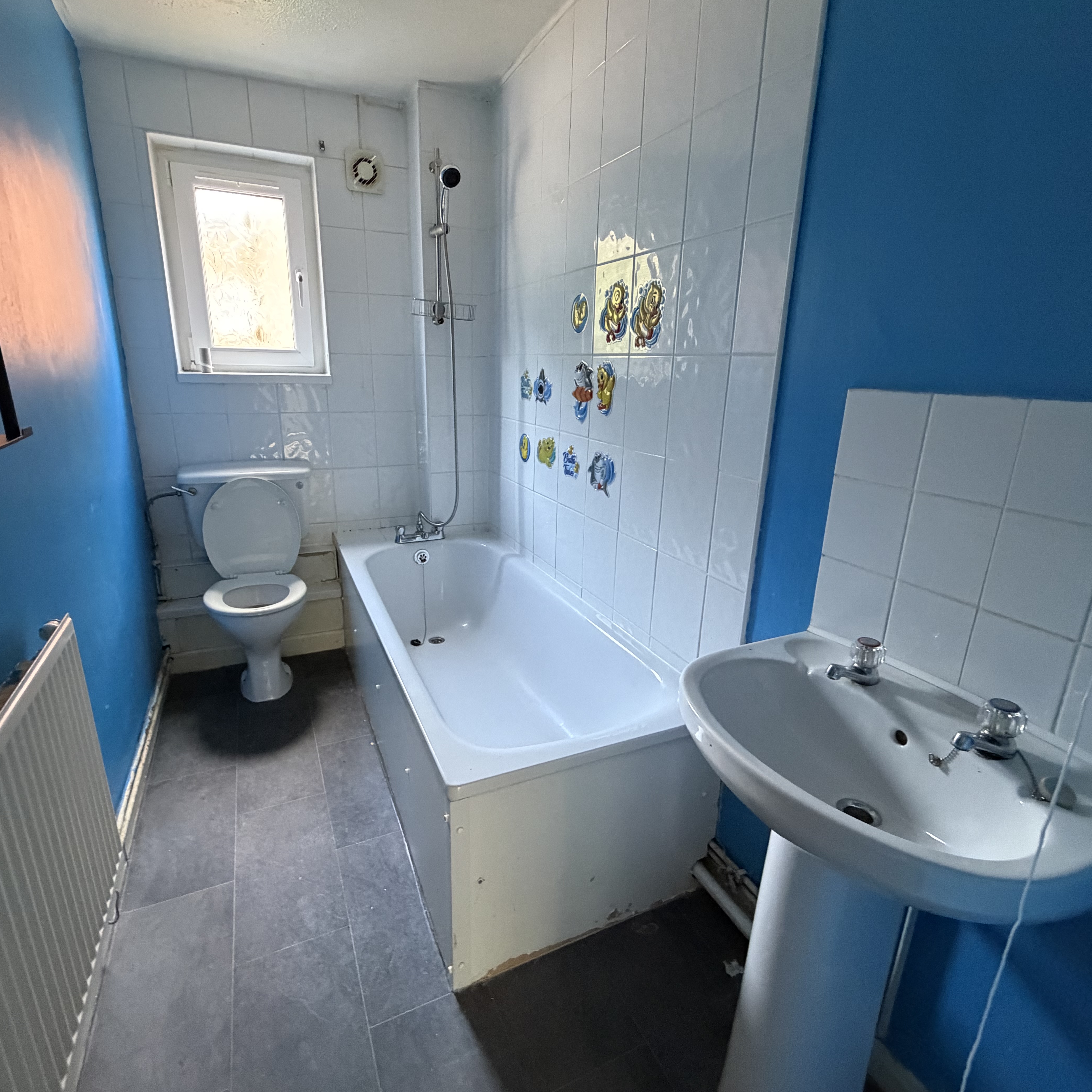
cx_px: 535
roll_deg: -0.8
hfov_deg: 84.0
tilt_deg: -15.1
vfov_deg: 84.0
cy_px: 542
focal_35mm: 17
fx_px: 607
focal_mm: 2.22
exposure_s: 1/60
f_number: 2.2
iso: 800
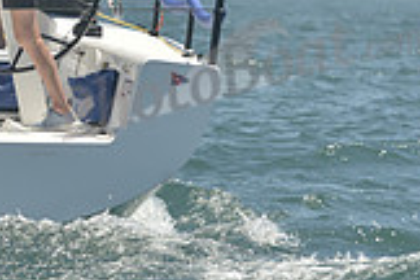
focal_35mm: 718
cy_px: -25
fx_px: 8376
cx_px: -75
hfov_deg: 2.9
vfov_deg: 1.9
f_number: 7.1
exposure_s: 1/1000
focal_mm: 200
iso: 280
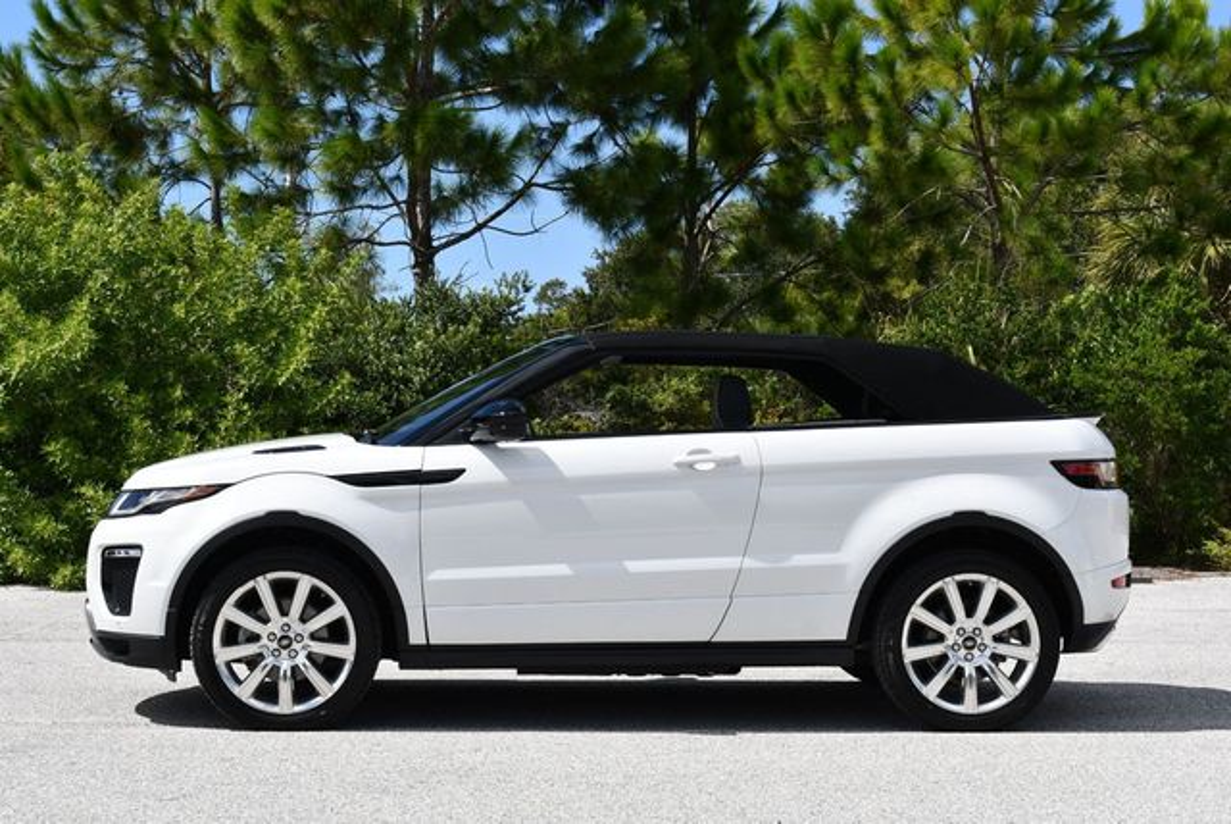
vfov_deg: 21.3
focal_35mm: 64
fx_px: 2190
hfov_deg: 31.4
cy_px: 412
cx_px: 616
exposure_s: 1/320
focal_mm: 32
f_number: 8
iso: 100
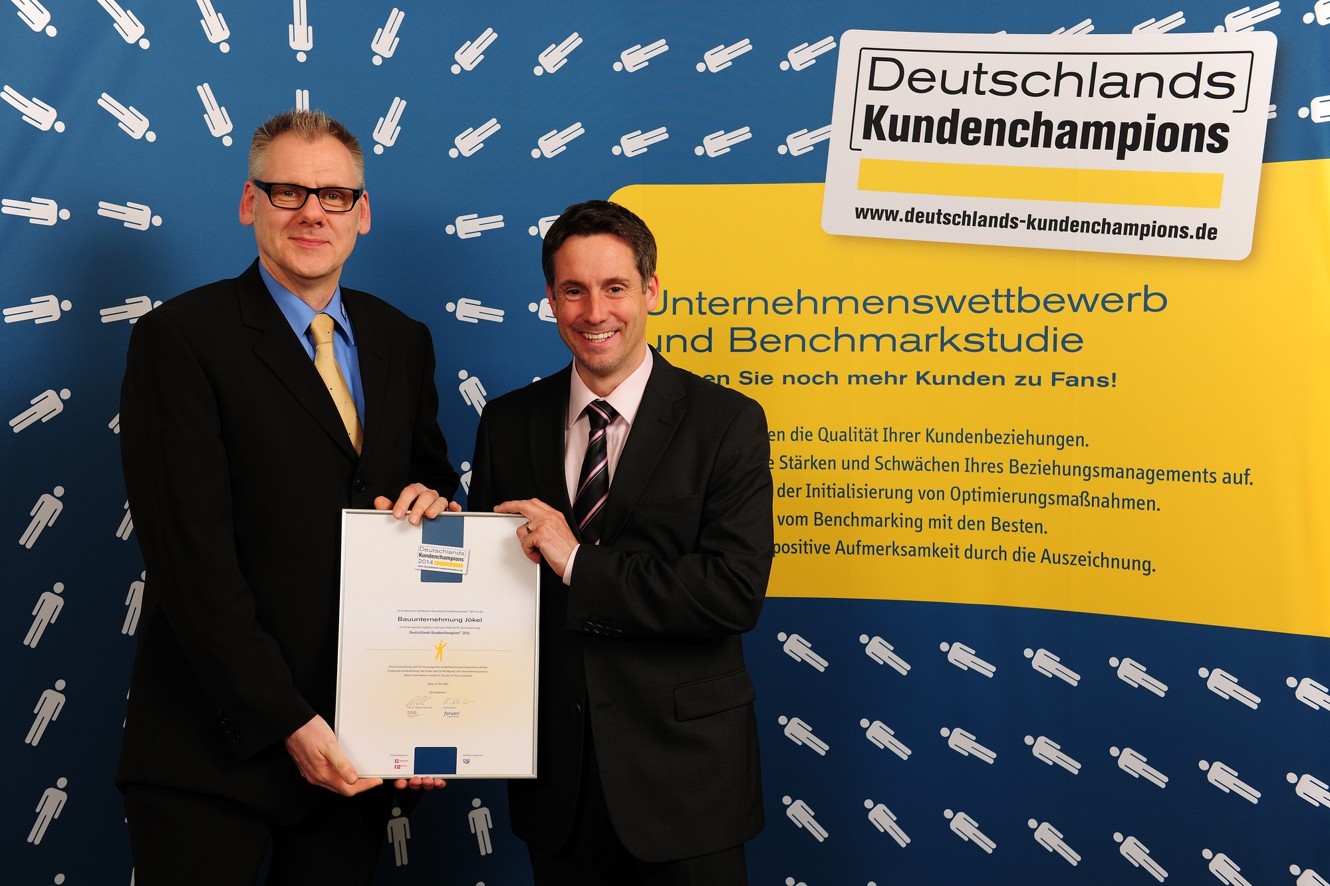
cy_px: 443
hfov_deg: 41.1
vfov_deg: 28.1
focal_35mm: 48
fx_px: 1773
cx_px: 665
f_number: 6.3
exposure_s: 1/125
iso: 125
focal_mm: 48
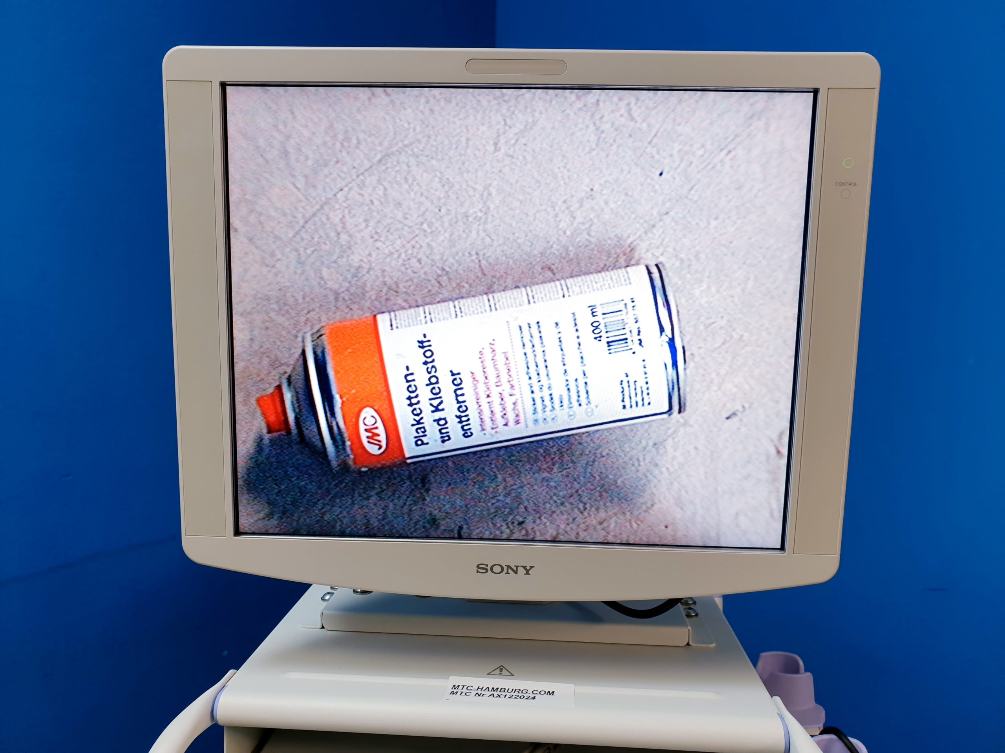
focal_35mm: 26
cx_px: 502
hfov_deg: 67.3
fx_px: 755
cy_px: 376
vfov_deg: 53.1
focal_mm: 4.3
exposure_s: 1/50
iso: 50
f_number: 2.4
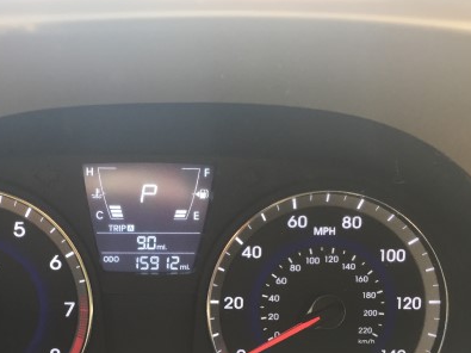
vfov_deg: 30.3
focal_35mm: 47
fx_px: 639
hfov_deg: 39.4
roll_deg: -4.8
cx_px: 118
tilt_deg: -25.8
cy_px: 272
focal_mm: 4.15
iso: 32
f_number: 2.2
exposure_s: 1/30
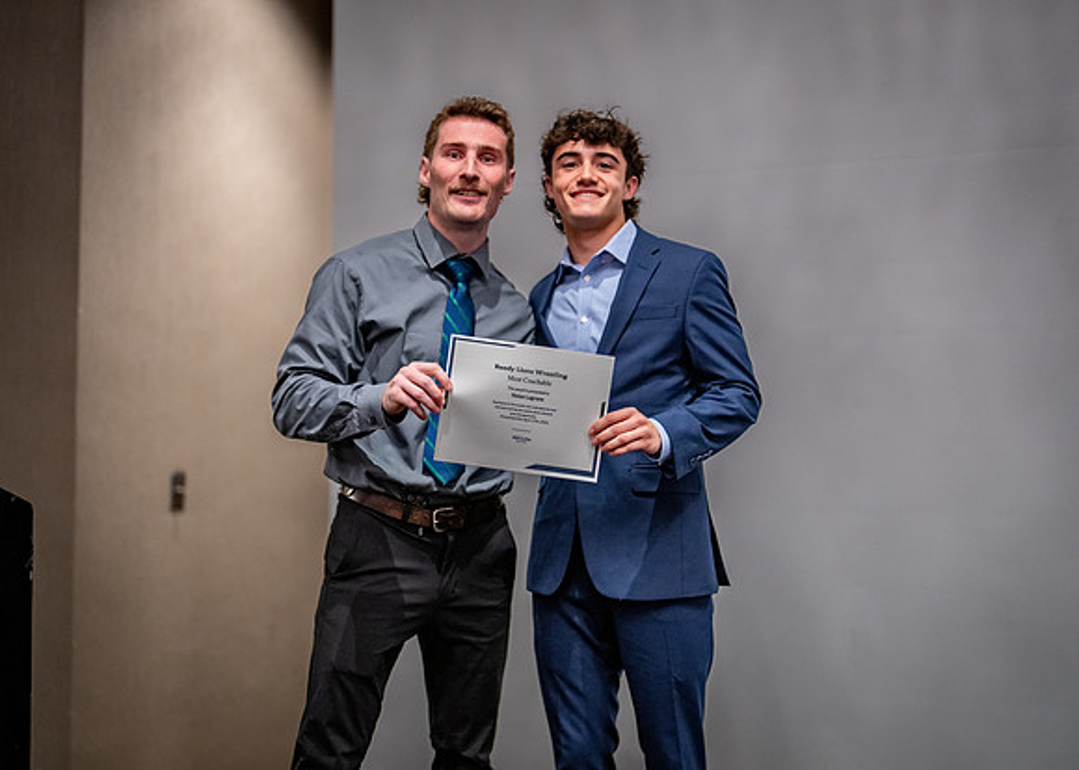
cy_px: 385
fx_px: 1652
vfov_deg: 26.2
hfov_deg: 36.2
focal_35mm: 54
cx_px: 540
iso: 1250
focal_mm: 50
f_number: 1.2
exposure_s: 1/320
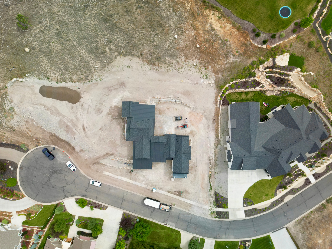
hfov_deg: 67.2
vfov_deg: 53.0
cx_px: 155
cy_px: 134
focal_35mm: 26
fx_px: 249
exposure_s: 1/500
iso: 110
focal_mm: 6.72
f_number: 1.7
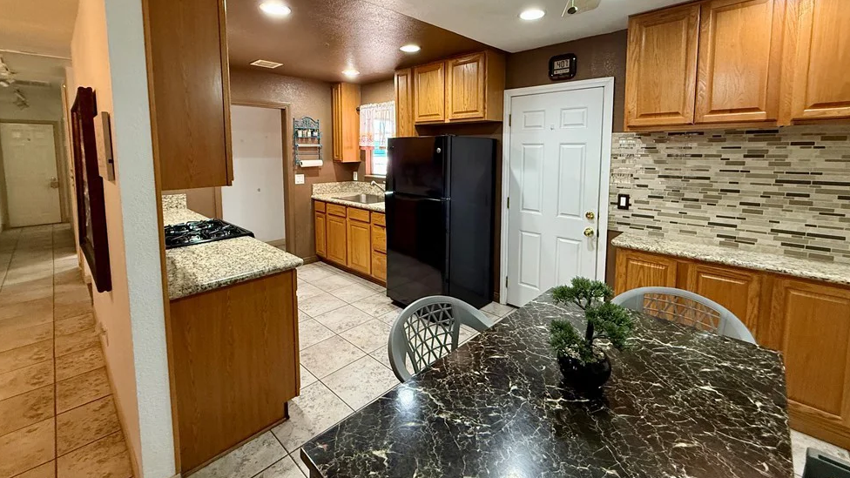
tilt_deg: -5.0
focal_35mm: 16
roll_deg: +0.4
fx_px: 361
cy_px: 181
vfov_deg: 66.1
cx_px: 421
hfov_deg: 99.4
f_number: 2.2
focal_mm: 2.22
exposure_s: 1/60
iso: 320
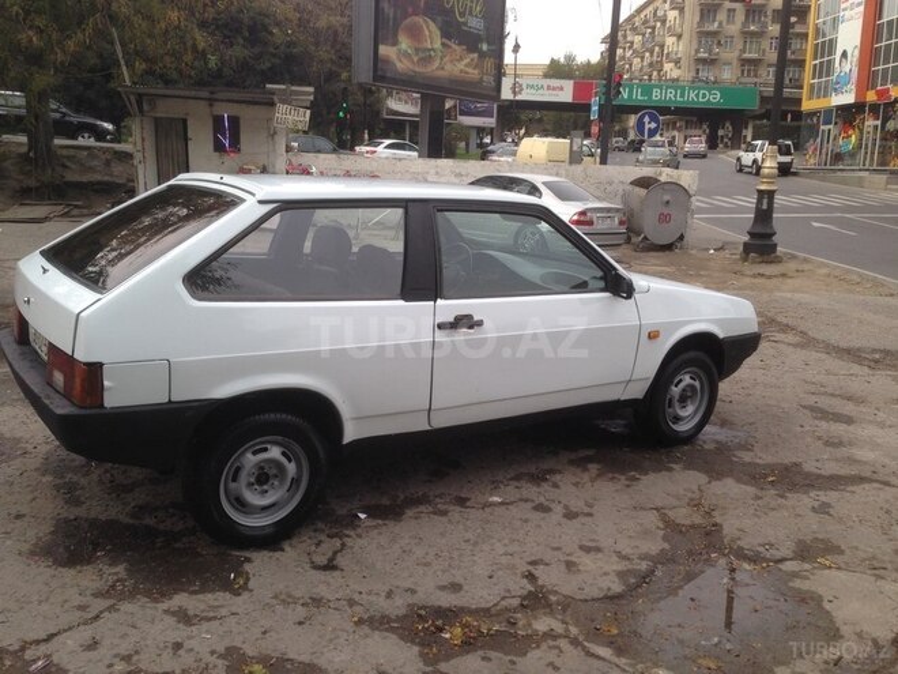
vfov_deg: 42.9
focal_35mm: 33
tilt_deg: -11.4
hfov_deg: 55.4
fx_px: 856
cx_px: 449
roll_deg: +1.2
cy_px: 337
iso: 50
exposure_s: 1/251
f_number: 2.4
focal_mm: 4.12
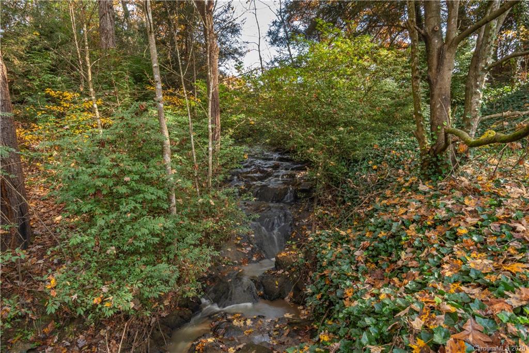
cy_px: 176
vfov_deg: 59.5
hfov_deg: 81.2
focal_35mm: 21
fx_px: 309
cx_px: 264
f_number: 22
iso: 50
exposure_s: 1/1.67
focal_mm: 21
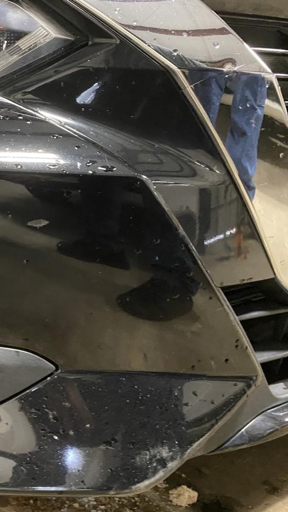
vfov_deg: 52.8
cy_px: 256
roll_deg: -0.1
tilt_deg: -12.1
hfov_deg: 27.8
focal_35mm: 38
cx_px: -47
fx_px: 516
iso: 800
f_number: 1.8
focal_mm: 4.25
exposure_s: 1/30
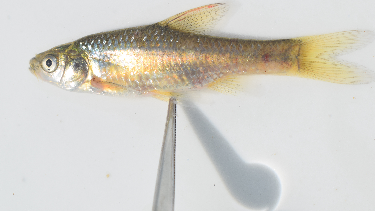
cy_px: 64
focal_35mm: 110
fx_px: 1090
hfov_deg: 19.5
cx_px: 195
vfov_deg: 11.0
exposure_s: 1/640
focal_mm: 55
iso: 200
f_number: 13
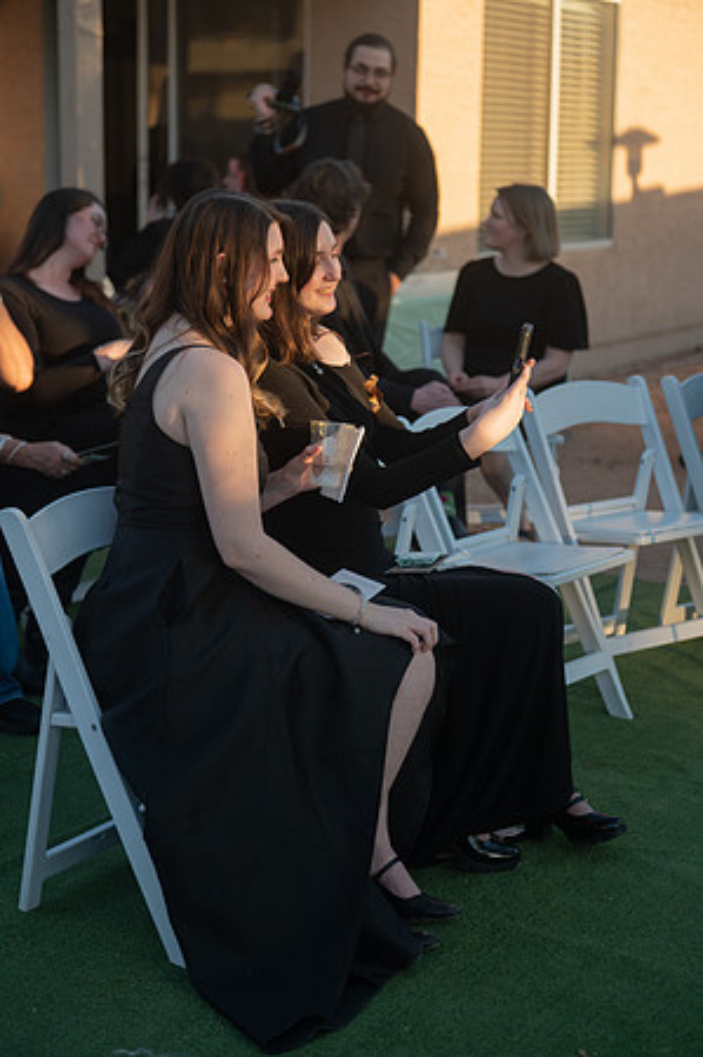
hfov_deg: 21.9
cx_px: 352
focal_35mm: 62
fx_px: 1820
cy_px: 528
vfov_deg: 32.4
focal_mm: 62
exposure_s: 1/1600
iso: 320
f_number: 2.8
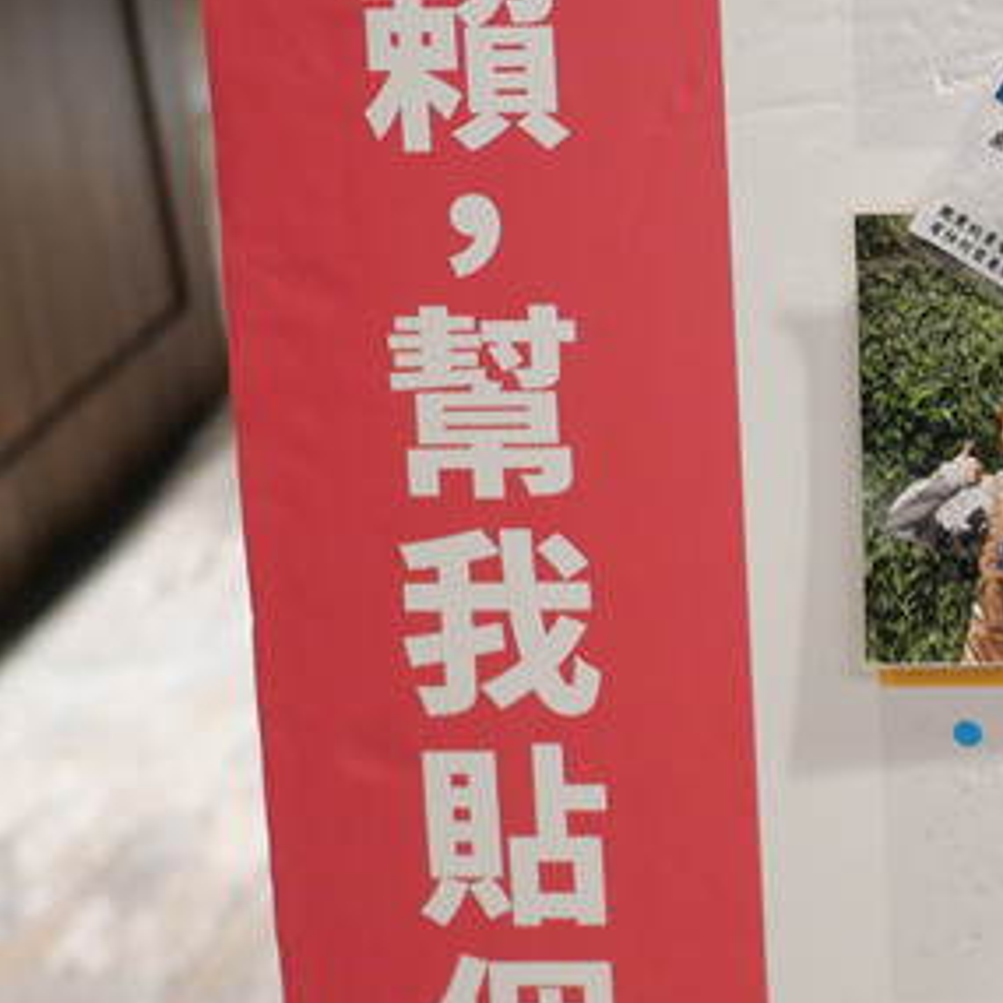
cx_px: 1249
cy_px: 250
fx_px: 3049
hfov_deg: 17.7
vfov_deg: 18.6
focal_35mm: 93
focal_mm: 15
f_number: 1.7
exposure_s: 1/60
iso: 800
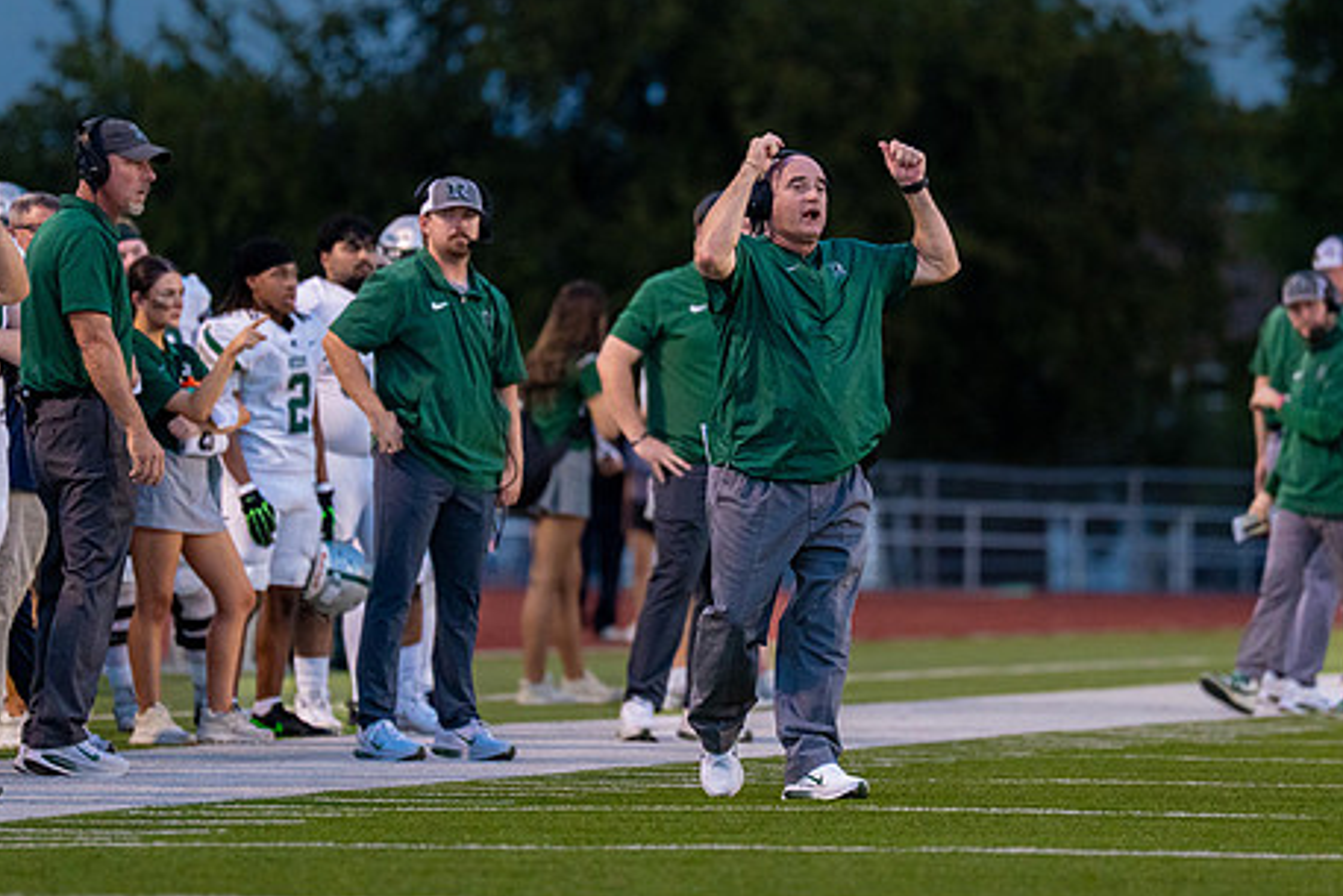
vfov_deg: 3.6
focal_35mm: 381
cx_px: 774
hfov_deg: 5.4
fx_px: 14217
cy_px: 382
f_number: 2.8
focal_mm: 200
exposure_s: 1/1000
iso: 1600
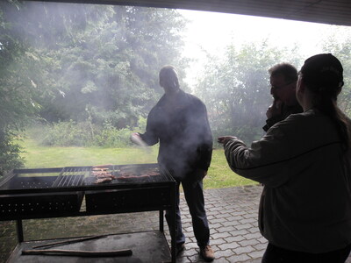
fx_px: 264
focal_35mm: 26
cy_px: 132
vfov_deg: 53.1
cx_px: 176
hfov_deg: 67.3
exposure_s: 1/30
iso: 80
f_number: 2.8
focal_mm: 4.6
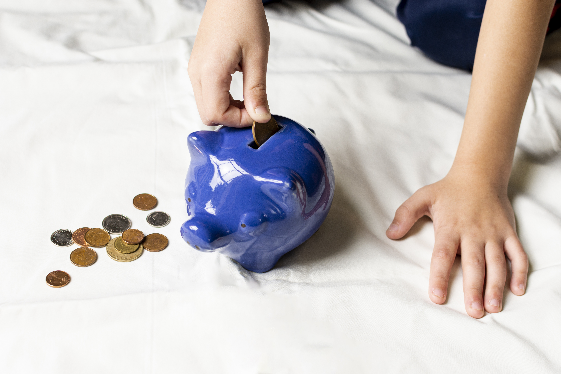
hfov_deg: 37.9
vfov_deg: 25.8
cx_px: 280
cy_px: 187
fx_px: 818
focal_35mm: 52
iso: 200
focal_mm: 35
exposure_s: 1/125
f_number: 4
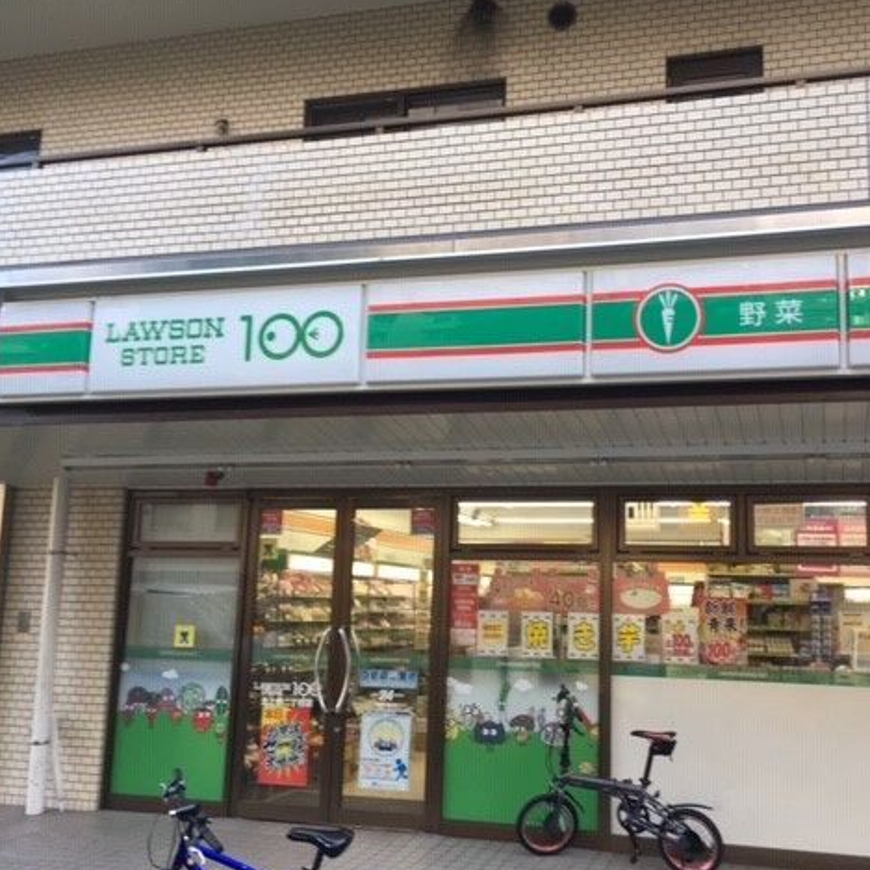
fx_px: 995
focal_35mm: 35
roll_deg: -0.9
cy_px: 436
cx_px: 529
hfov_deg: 46.9
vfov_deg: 47.2
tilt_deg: +11.8
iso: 32
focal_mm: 4.15
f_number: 2.2
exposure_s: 1/60
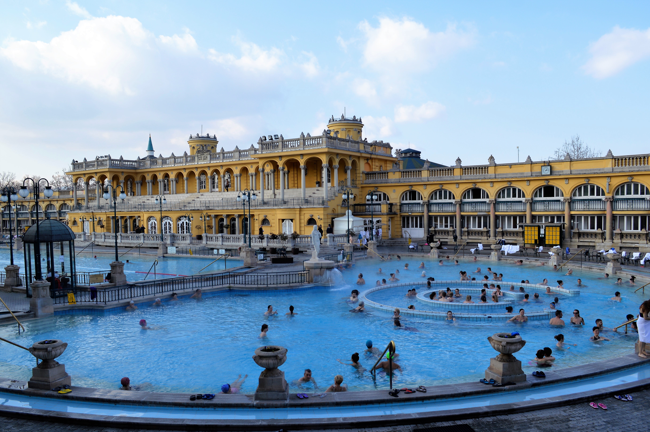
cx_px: 325
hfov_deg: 67.4
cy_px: 216
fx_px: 487
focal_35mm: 27
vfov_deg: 47.8
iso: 100
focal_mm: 18
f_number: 7.1
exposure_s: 1/200
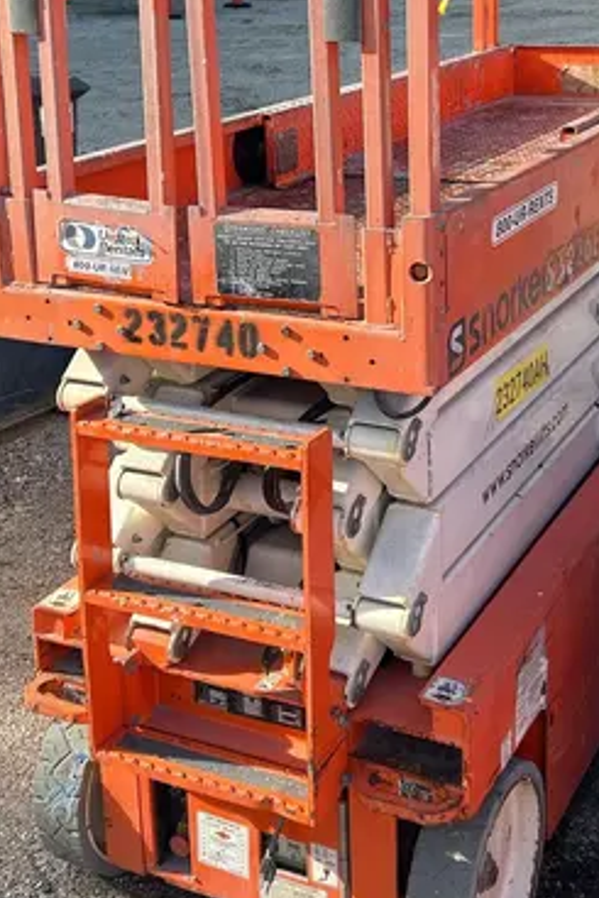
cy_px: 241
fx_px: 1346
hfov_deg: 25.0
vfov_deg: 36.1
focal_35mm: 54
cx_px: 355
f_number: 1.5
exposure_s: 1/814
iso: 50
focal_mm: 5.7
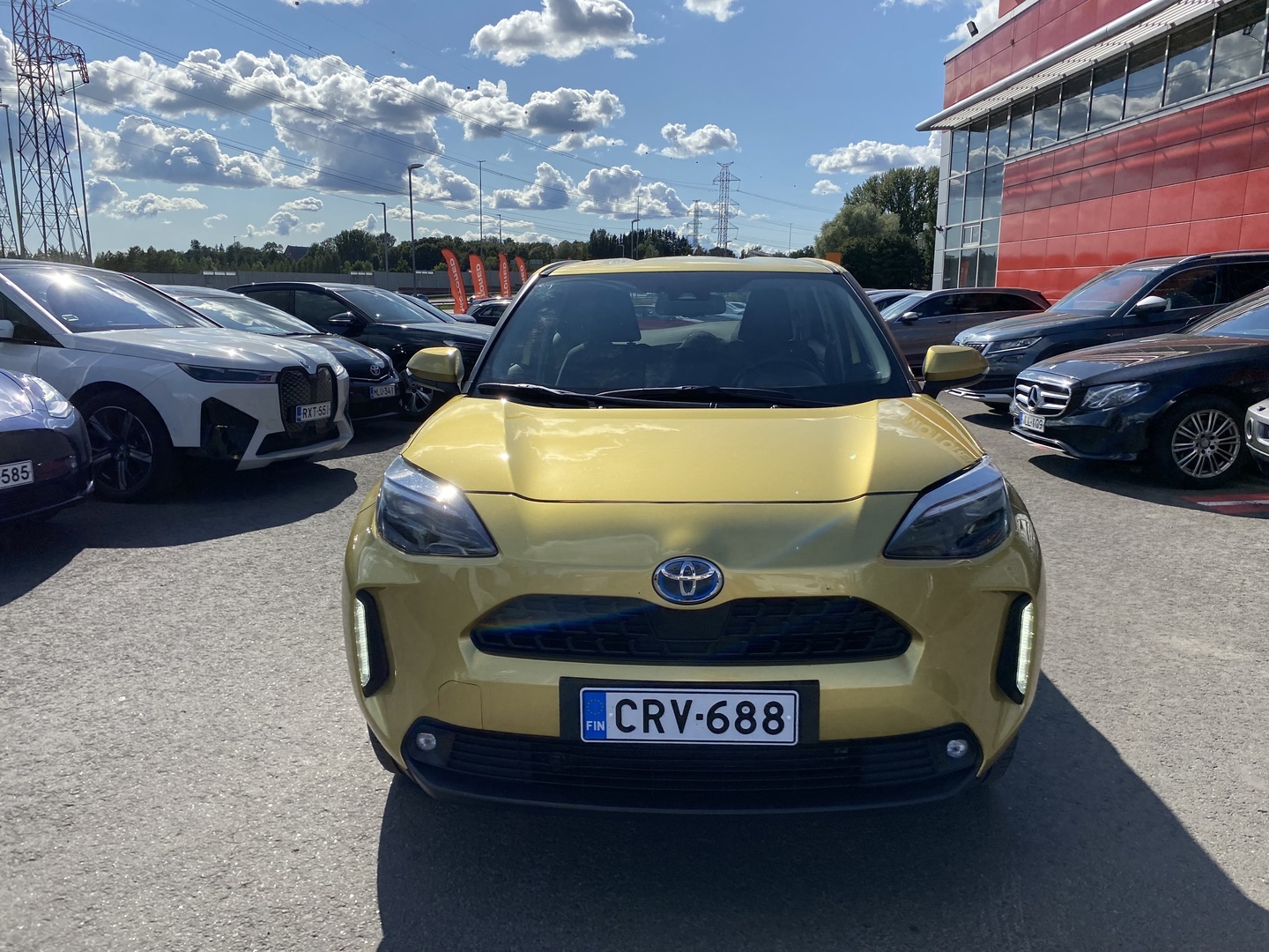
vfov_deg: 53.1
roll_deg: -0.7
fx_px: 953
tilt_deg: -10.4
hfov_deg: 67.3
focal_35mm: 26
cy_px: 476
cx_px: 634
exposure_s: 1/4608
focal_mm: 4.25
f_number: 1.8
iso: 32
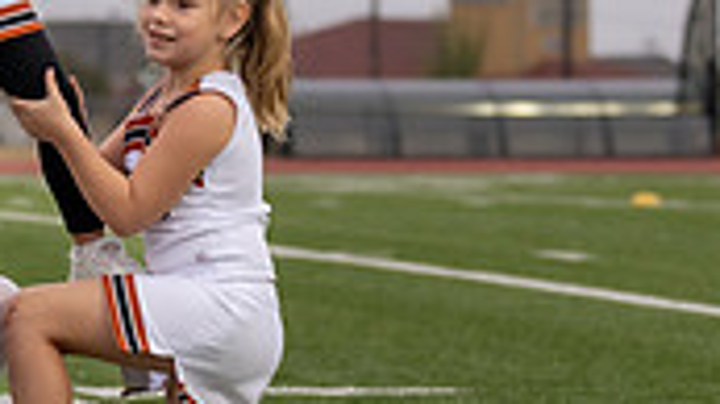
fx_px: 6066
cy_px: 169
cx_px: 121
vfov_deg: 3.8
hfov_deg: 6.8
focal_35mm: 318
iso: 500
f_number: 2.8
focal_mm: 70
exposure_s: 1/1000
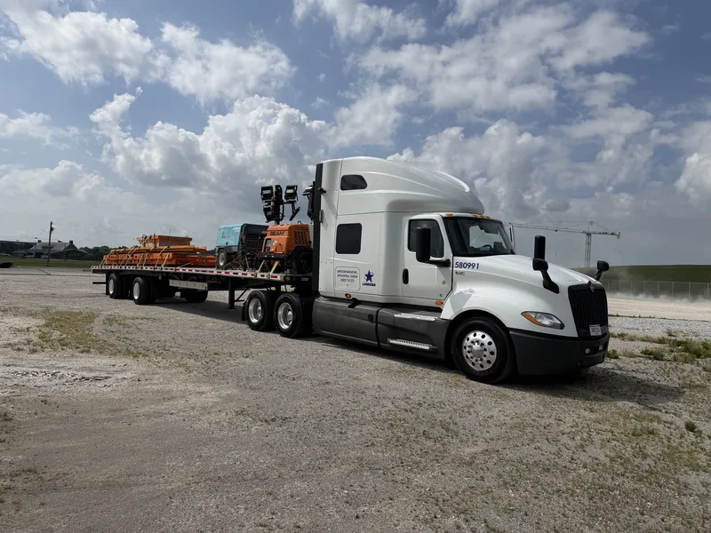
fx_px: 493
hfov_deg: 71.6
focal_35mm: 24
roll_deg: -2.2
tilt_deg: +1.4
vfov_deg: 56.8
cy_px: 266
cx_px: 356
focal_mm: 6.76
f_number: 1.78
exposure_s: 1/14286
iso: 80
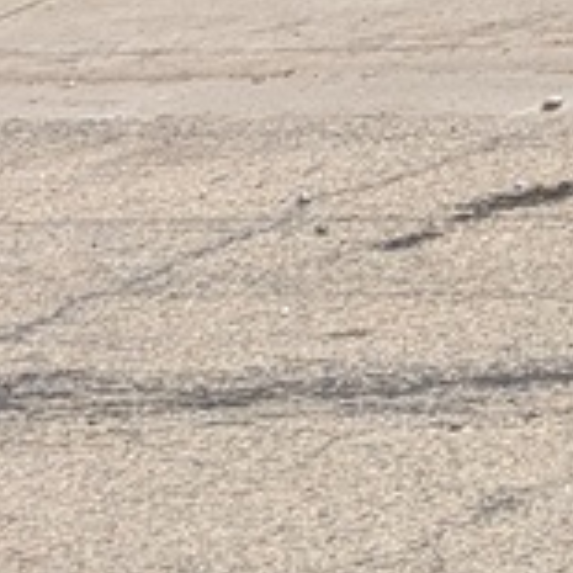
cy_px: -909
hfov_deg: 6.5
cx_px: 2558
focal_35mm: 196
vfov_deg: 8.1
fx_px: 3671
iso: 22
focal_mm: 6.9
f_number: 1.68
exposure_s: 1/1095
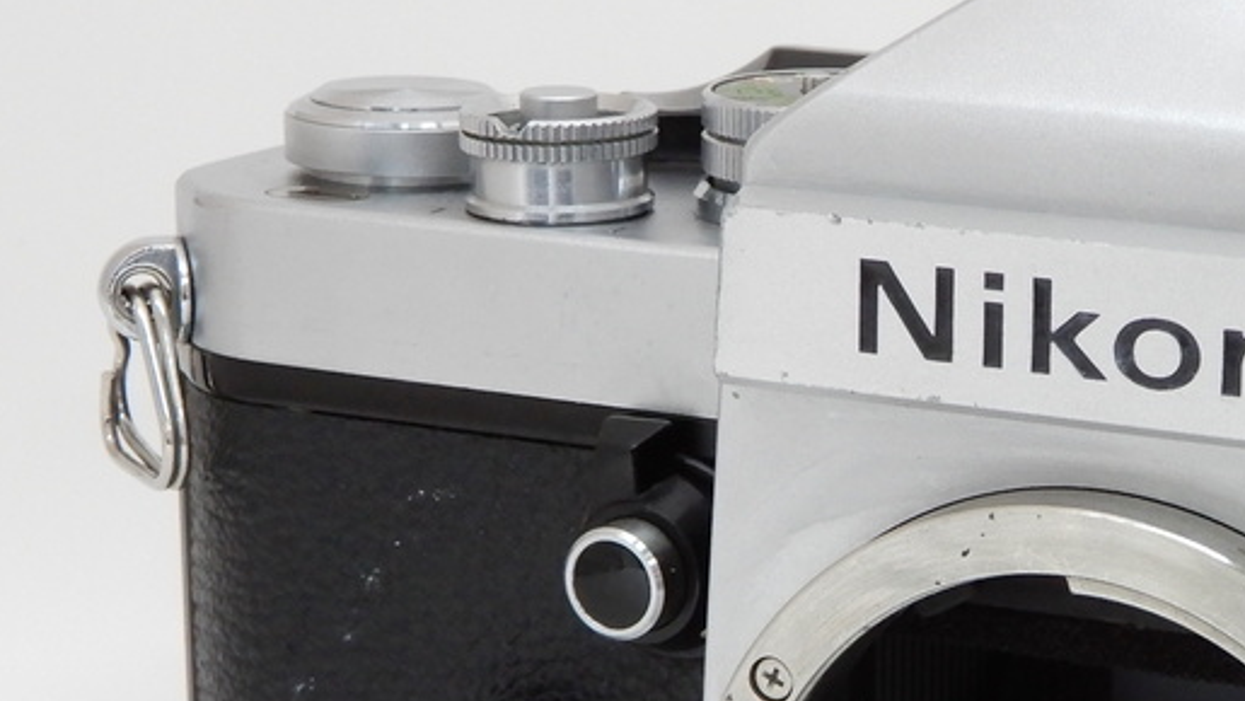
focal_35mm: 127
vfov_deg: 9.5
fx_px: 4194
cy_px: 599
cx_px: 1240
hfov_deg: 16.5
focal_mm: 8.9
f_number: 4
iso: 320
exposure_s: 1/30
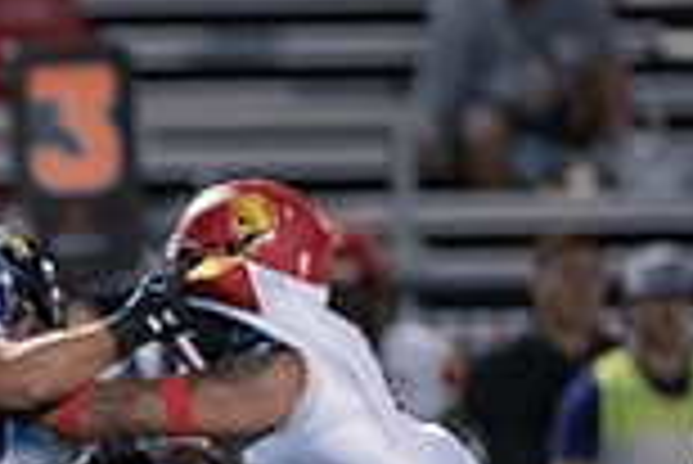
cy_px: 529
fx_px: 21715
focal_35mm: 1127
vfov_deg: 1.2
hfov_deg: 1.8
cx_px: -508
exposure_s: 1/640
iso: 6400
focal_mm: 300
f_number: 2.8
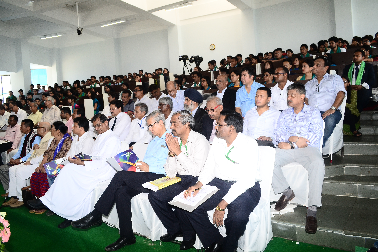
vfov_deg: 47.9
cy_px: 126
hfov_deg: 67.4
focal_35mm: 27
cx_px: 189
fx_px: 283
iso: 800
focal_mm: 18
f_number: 5.6
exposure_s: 1/125
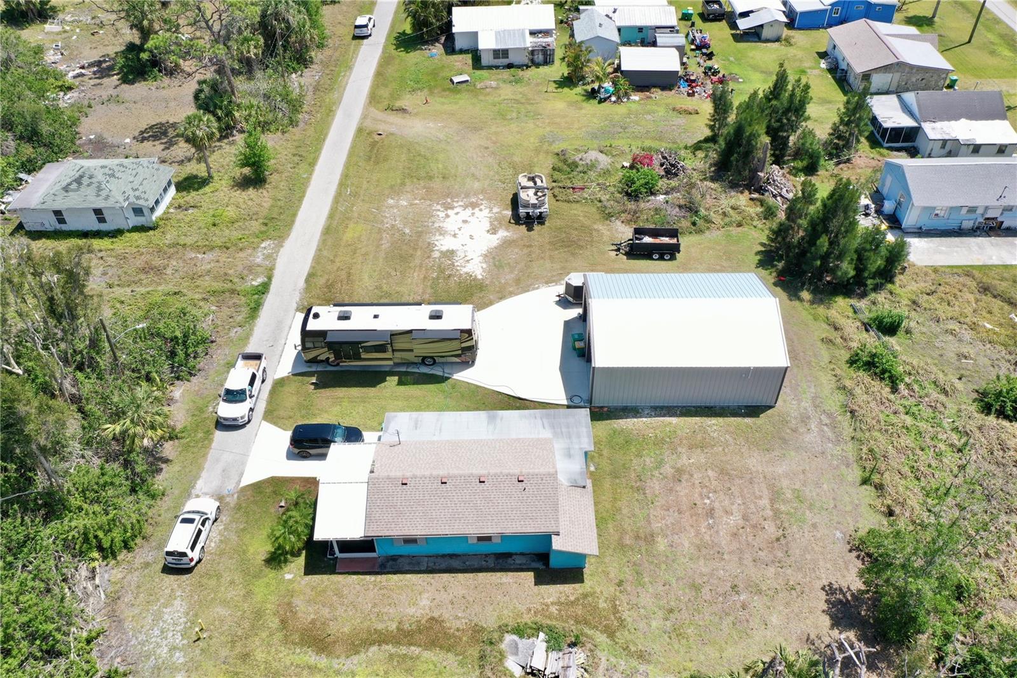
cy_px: 339
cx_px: 508
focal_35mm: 28
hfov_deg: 65.5
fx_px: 791
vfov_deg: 46.4
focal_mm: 10.26
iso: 100
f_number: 5.6
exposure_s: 1/320
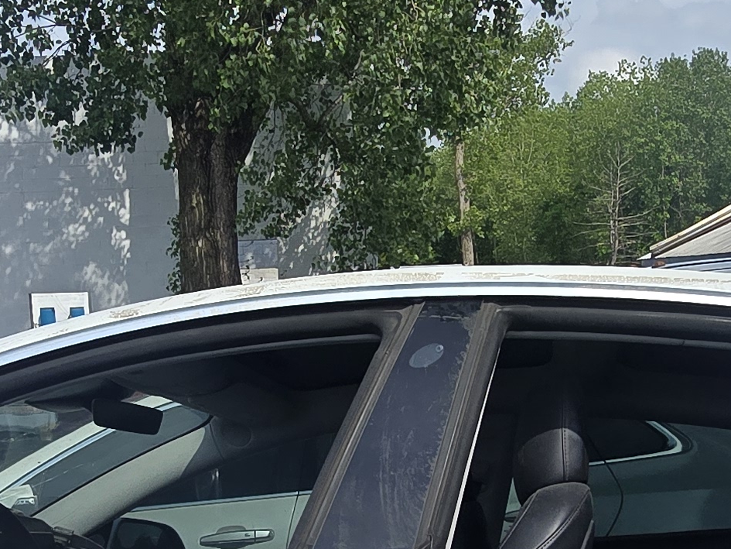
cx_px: 445
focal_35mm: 55
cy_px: 435
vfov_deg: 26.1
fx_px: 1162
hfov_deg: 34.8
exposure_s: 1/2679
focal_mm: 2.2
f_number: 2.2
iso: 50
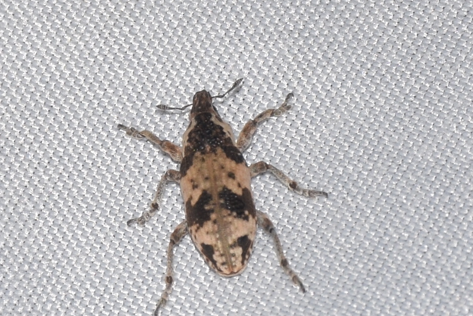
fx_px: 2759
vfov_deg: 6.5
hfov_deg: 9.8
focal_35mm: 210
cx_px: 236
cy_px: 158
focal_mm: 140
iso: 100
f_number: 13
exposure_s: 1/160
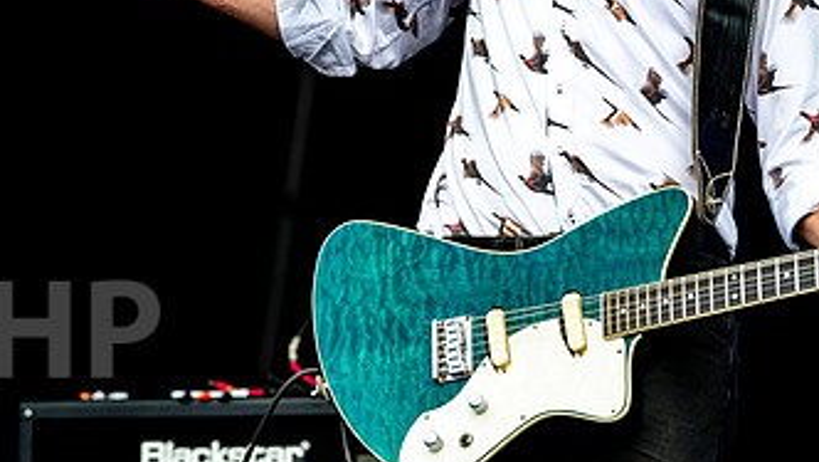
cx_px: 593
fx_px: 7582
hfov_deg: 6.2
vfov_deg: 3.5
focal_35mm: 349
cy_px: 116
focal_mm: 165
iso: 1250
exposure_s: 1/640
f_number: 5
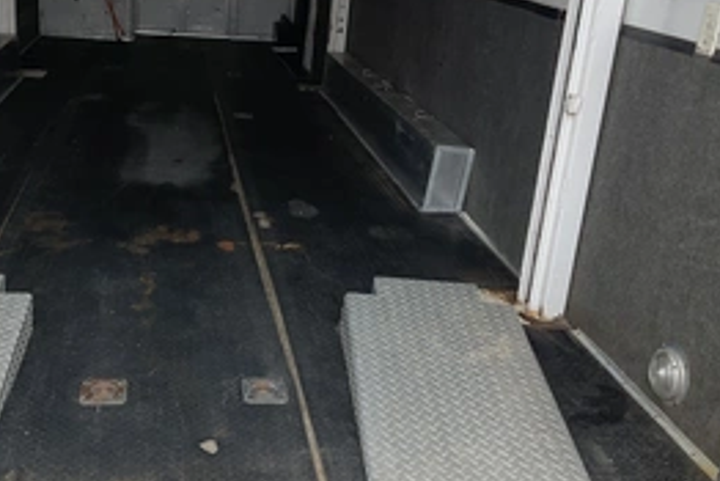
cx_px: 267
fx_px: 920
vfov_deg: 29.3
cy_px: 239
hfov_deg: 42.4
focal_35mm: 46
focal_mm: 3
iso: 25
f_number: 1.8
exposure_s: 1/351
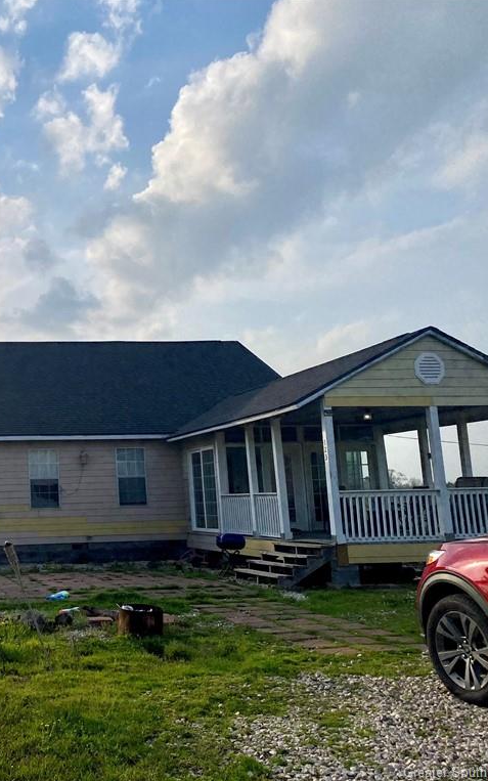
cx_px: 21
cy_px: 389
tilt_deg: +7.1
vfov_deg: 52.7
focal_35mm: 37
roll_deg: +3.1
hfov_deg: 32.2
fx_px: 787
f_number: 1.8
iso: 32
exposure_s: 1/7692
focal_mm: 4.25
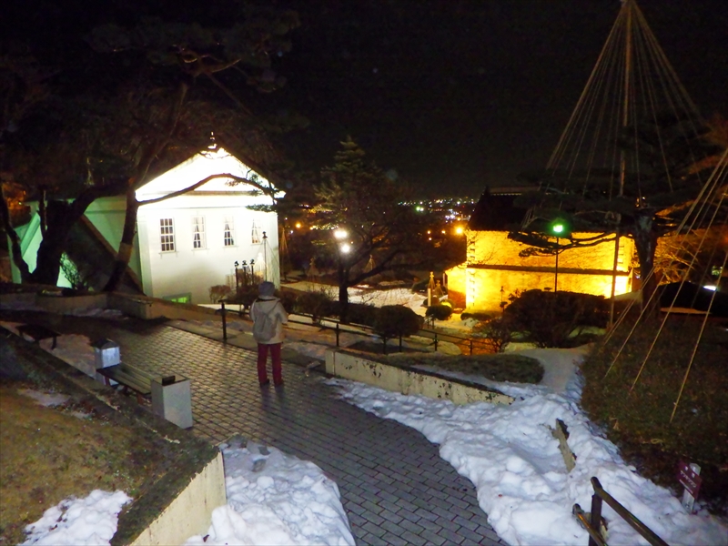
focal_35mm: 22
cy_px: 273
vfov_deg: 61.1
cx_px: 364
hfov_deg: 76.4
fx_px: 463
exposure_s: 1/8
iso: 1600
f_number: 3.5
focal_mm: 5
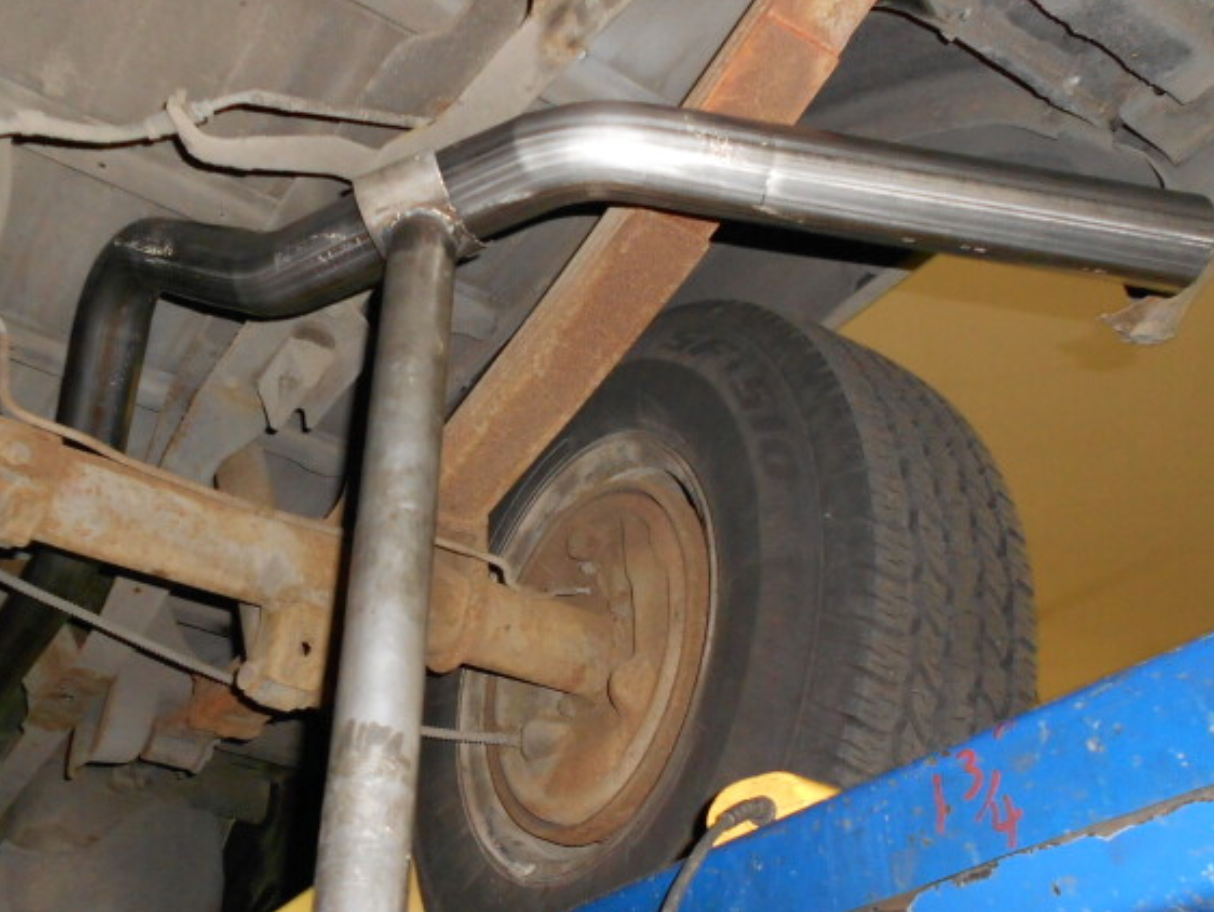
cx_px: 508
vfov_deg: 38.7
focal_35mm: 37
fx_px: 1298
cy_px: 467
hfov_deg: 49.9
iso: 250
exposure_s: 1/25
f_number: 3.2
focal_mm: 4.6
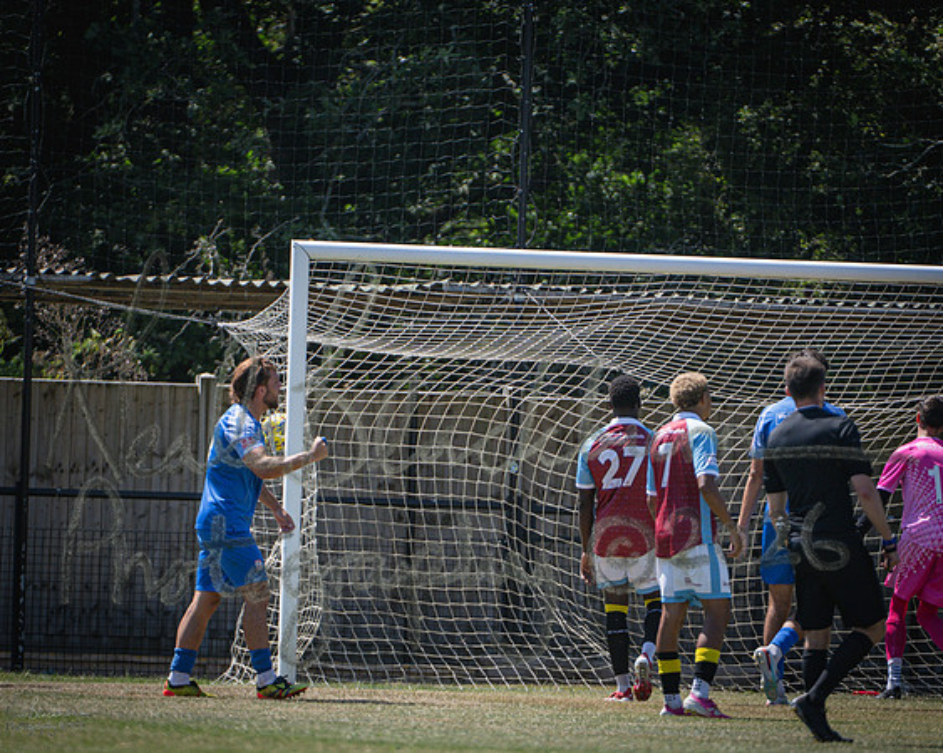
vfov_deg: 2.3
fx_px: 18861
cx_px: 472
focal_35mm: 676
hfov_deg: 2.9
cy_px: 376
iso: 400
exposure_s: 1/2000
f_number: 4
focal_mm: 400
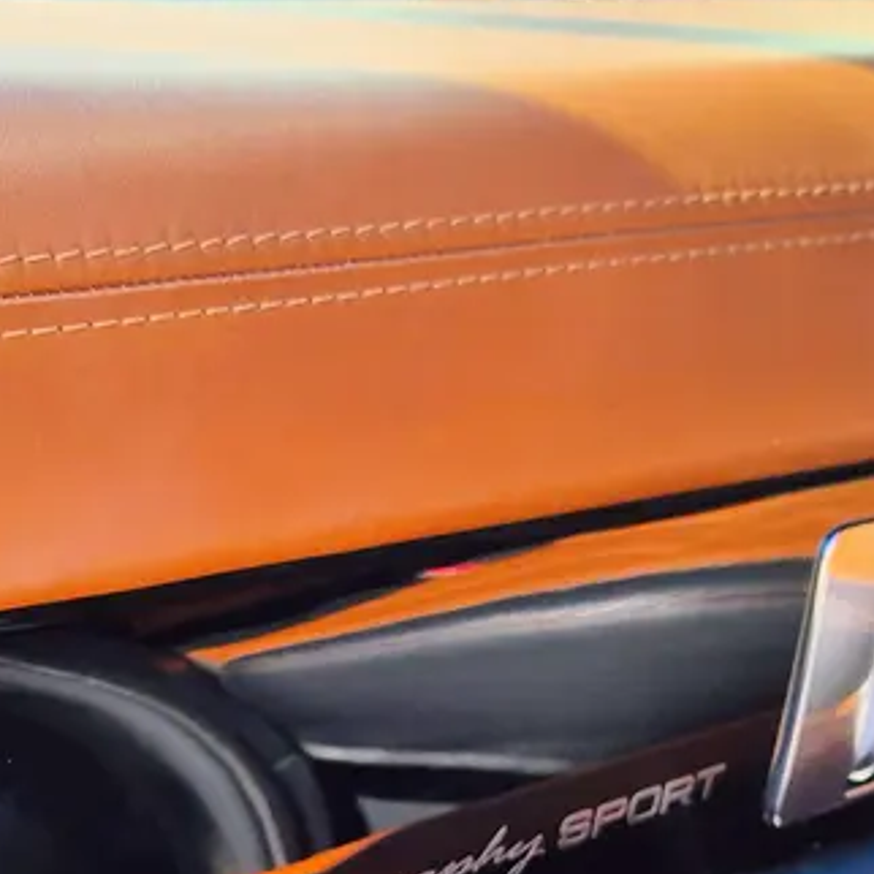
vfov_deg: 16.0
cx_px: 248
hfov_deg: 16.5
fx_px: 2999
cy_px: 1011
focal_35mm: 105
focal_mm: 5.4
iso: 25
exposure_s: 1/427
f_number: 1.8
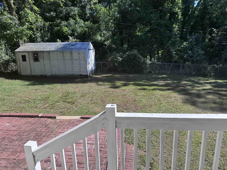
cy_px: 85
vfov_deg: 56.8
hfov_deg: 71.6
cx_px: 114
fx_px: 157
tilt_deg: -14.1
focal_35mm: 24
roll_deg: +1.7
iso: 80
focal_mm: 6.76
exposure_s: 1/2041
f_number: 1.78
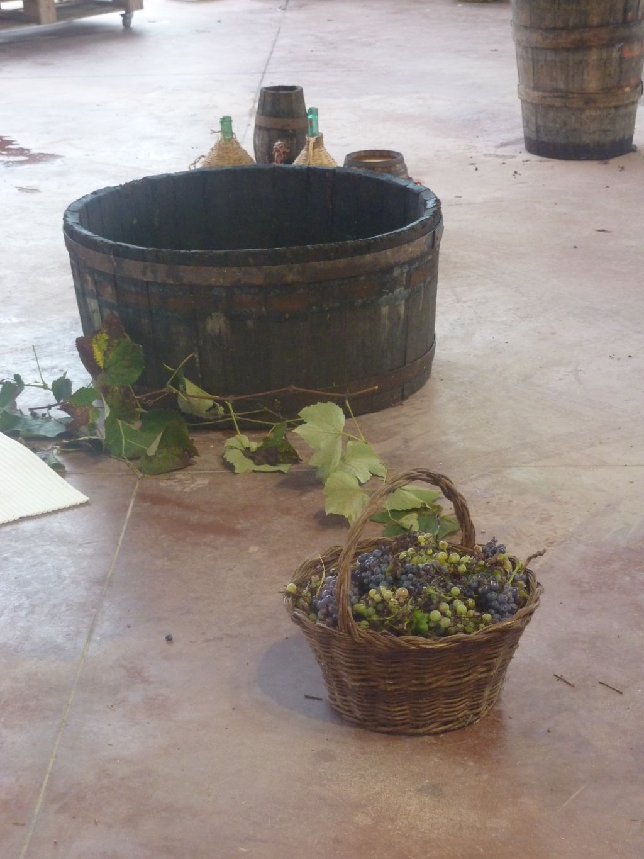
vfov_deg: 25.0
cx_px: 322
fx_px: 1935
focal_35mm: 78
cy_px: 430
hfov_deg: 18.9
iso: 320
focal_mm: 12.8
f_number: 4.2
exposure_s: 1/40
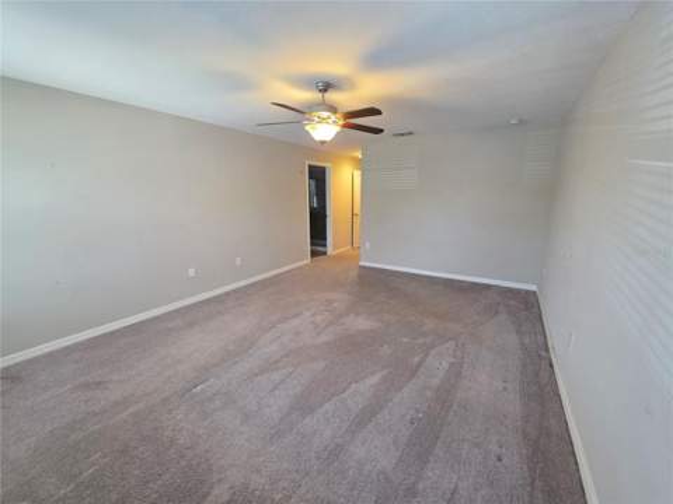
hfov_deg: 106.2
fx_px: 253
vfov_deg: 89.9
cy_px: 252
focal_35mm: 13
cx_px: 336
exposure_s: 1/60
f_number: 1.9
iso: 200
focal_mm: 2.2
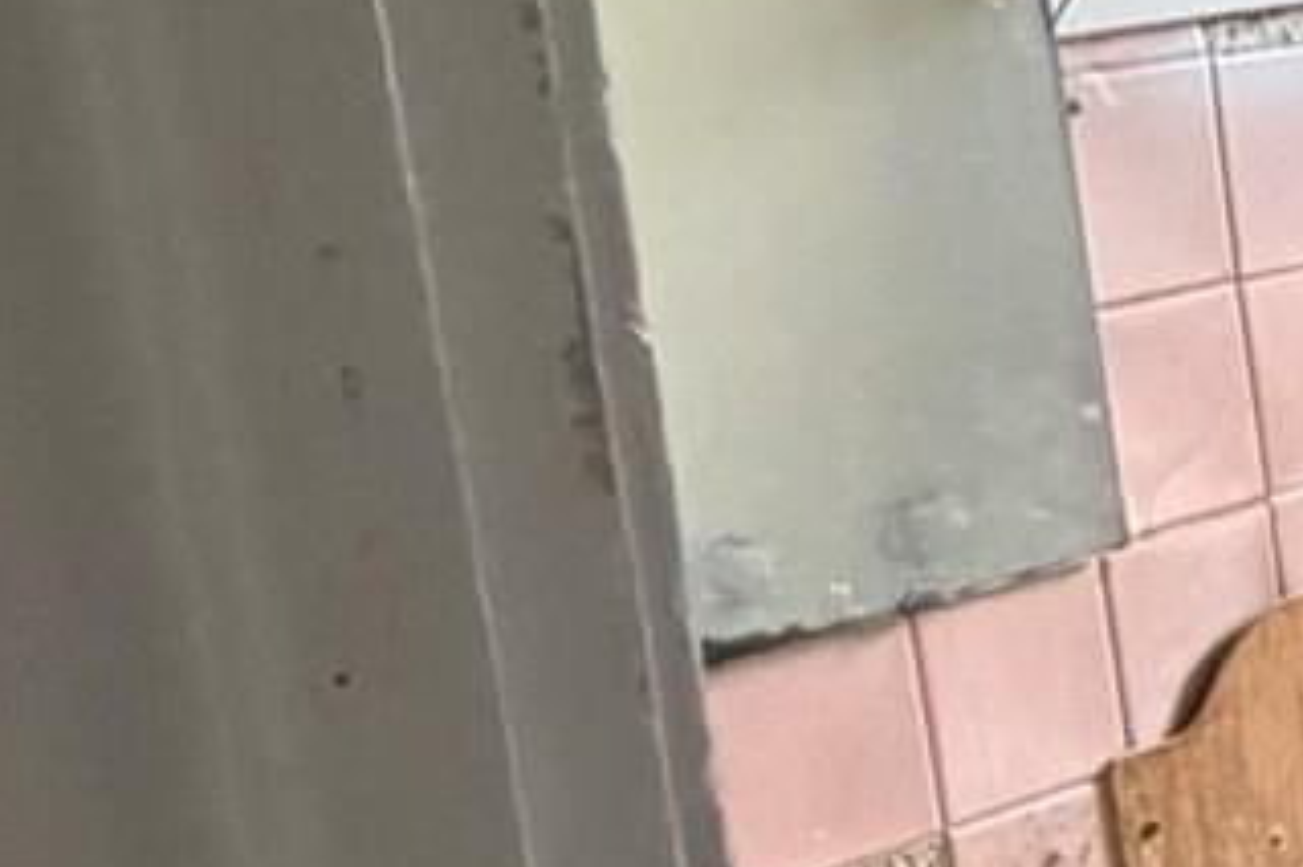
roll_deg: -1.0
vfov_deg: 13.0
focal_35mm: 105
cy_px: 725
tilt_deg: -16.8
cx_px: 2883
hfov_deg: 14.6
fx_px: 3798
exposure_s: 1/84
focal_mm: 2.22
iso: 320
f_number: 2.2
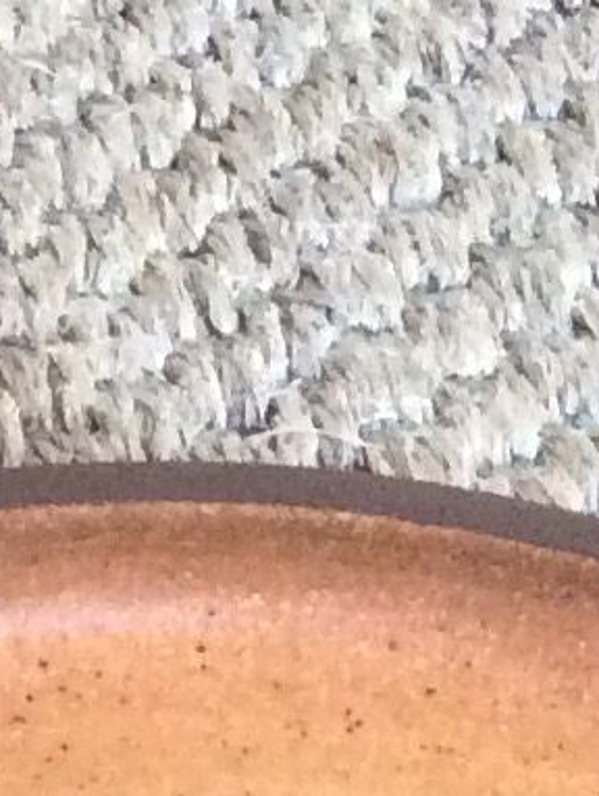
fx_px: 4975
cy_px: 931
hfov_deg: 6.6
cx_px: -824
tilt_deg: -44.2
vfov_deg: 9.1
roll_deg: +0.7
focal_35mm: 216
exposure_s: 1/25
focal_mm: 3.3
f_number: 2.4
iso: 250
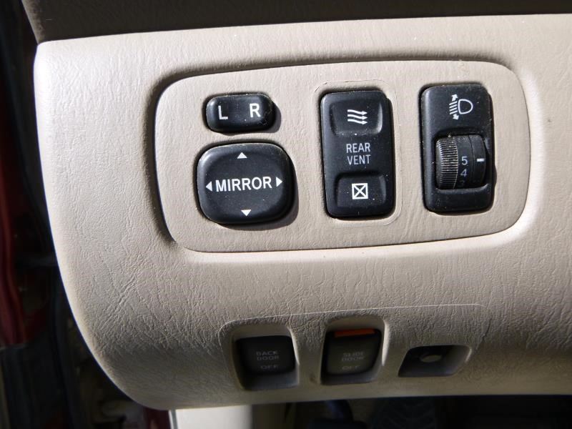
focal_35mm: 25
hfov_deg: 69.4
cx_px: 286
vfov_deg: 54.9
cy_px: 214
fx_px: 413
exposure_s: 1/250
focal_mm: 4.5
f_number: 3.9
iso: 100
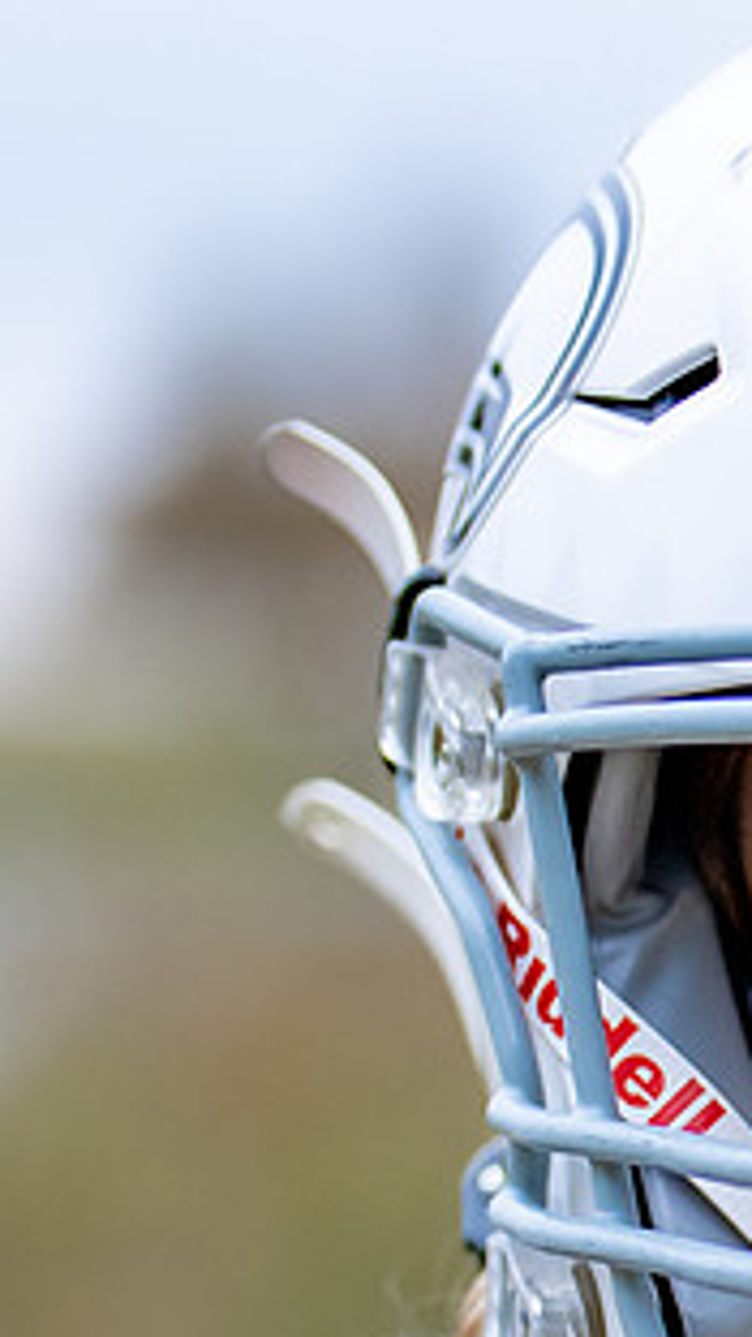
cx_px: 1328
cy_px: 1503
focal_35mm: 268
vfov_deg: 8.0
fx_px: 9498
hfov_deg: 4.5
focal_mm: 50
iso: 200
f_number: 1.2
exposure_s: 1/400
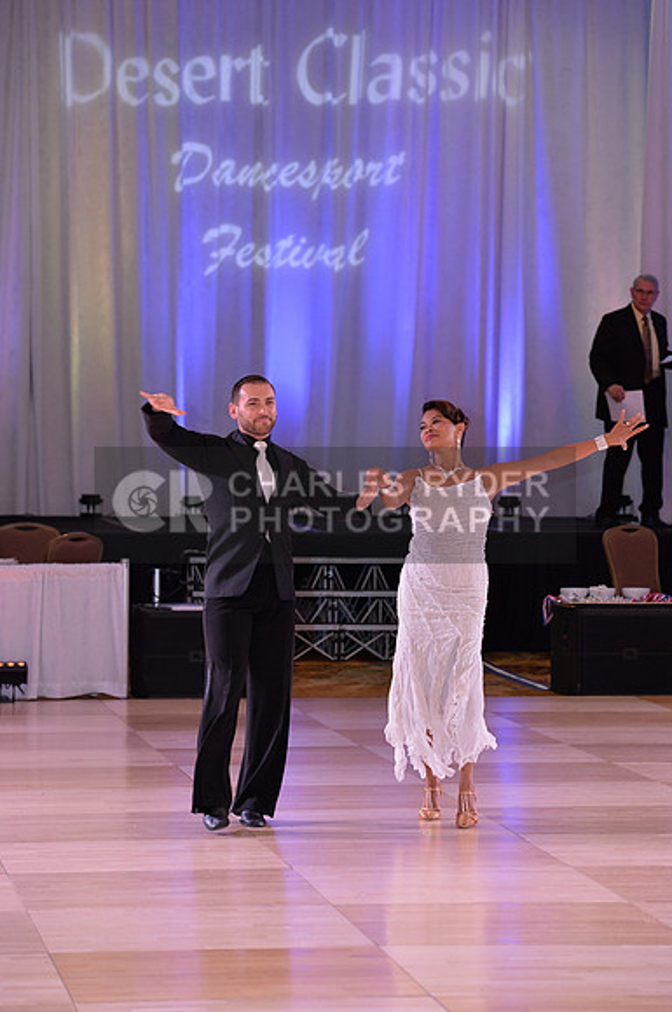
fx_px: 4072
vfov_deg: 14.2
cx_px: 336
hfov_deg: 9.4
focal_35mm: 145
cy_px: 506
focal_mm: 145
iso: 1600
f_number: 5
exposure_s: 1/250
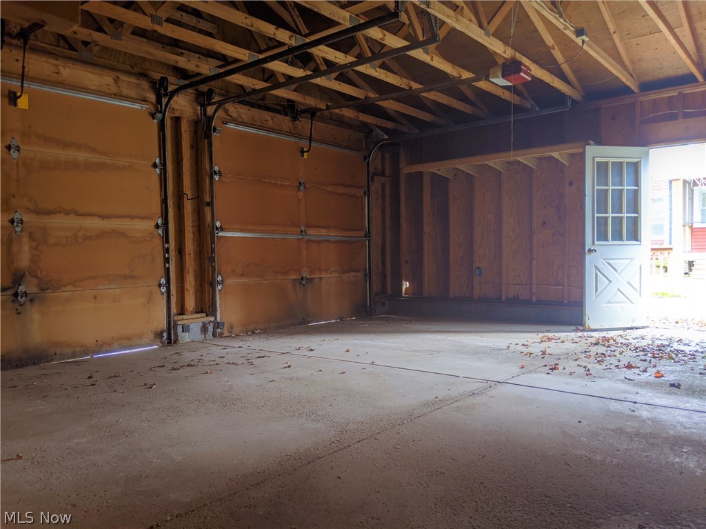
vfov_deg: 51.3
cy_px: 264
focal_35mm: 27
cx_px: 353
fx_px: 550
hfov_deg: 65.3
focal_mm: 4.44
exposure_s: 1/24.4
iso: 55
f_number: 1.8
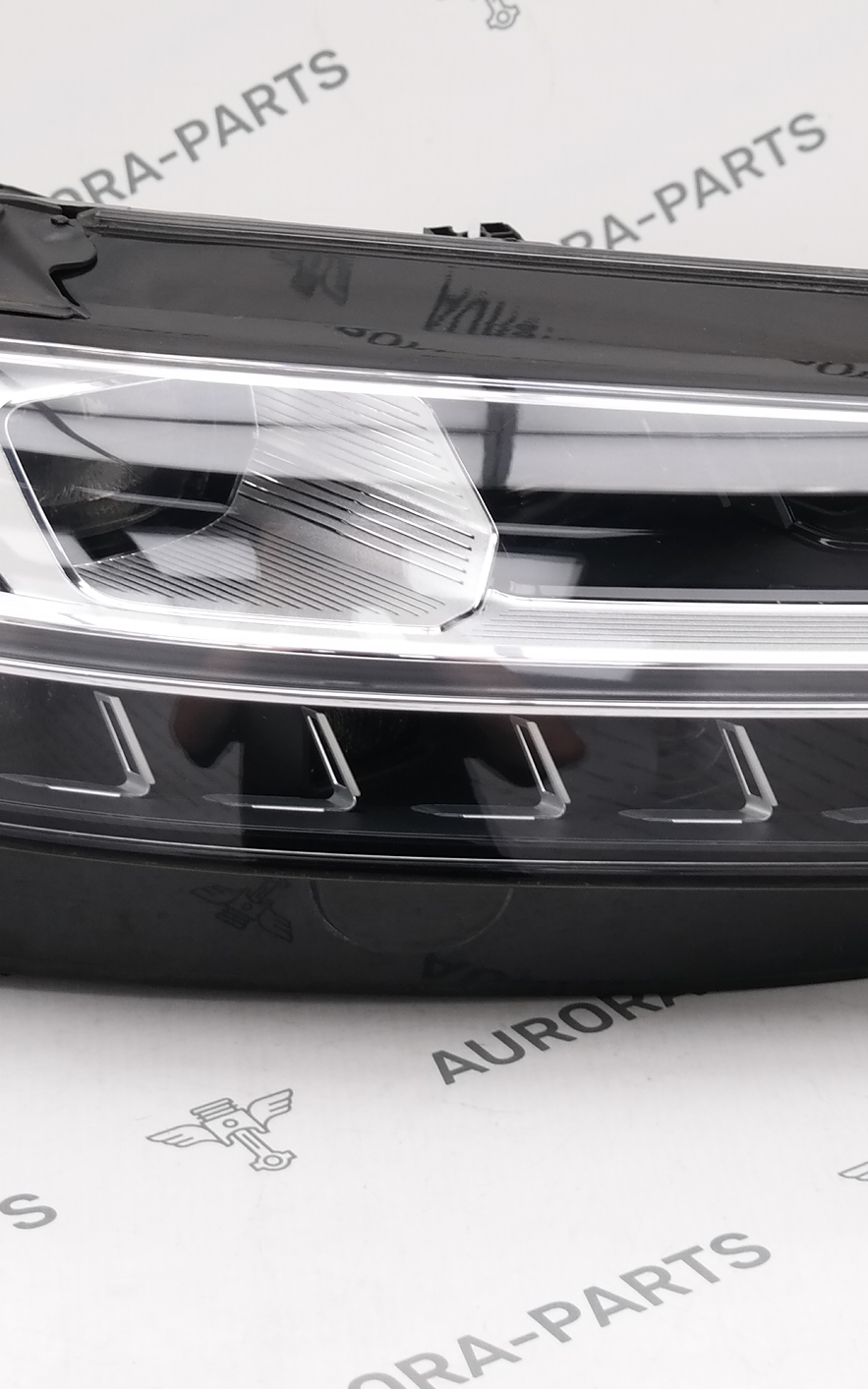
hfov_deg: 11.4
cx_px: 450
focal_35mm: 115
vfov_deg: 18.1
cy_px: 476
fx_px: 4353
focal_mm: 27
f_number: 4
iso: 100
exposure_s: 1/100
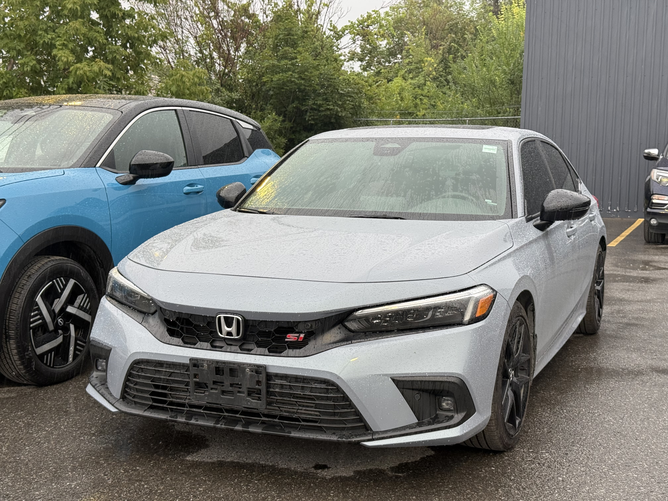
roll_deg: -0.8
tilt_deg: -5.9
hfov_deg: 39.7
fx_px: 926
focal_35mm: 48
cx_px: 334
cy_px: 250
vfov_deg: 30.3
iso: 50
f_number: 1.78
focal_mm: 6.76
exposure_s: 1/121
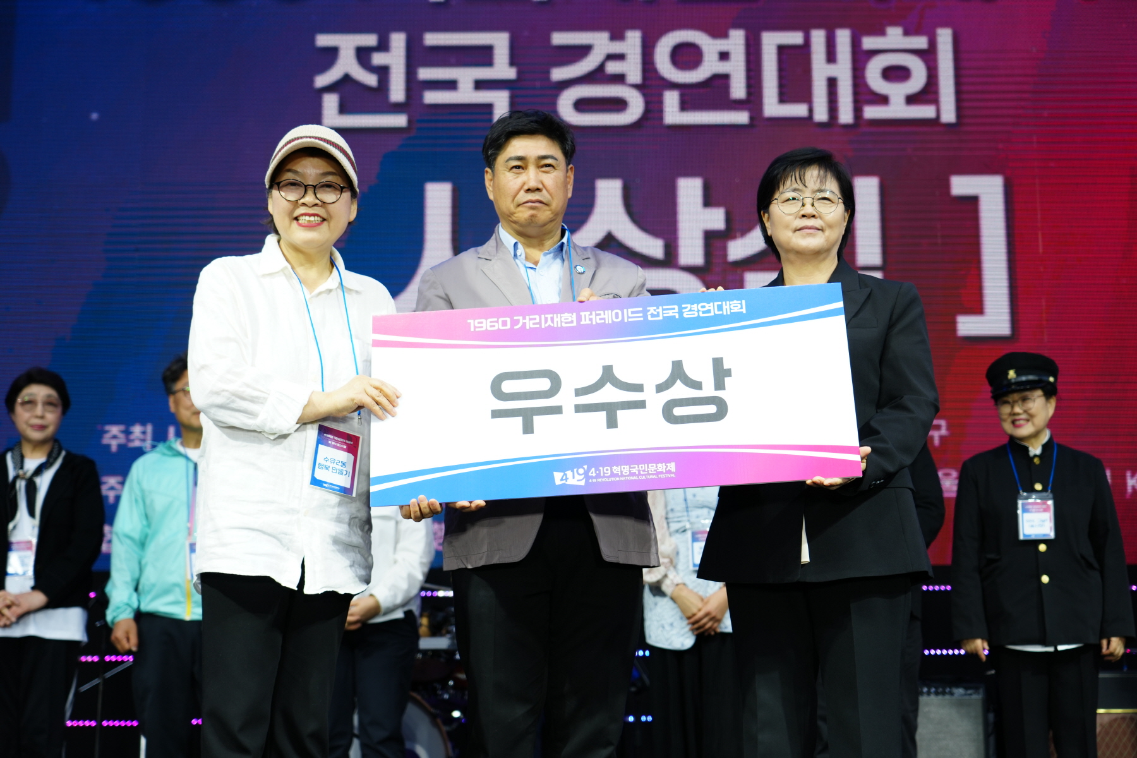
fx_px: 1800
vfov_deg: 23.8
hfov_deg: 35.1
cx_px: 568
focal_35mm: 57
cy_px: 379
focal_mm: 57
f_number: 4
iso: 250
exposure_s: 1/200
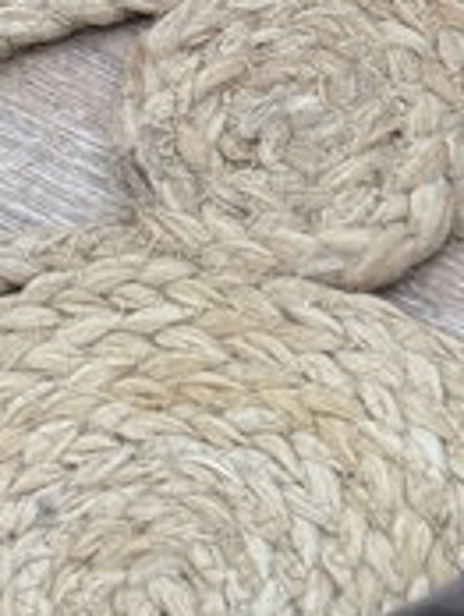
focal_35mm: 114
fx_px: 2032
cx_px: 889
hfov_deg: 11.8
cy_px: 1443
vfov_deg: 13.2
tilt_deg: -81.0
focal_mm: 6.76
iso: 160
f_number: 1.78
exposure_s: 1/50
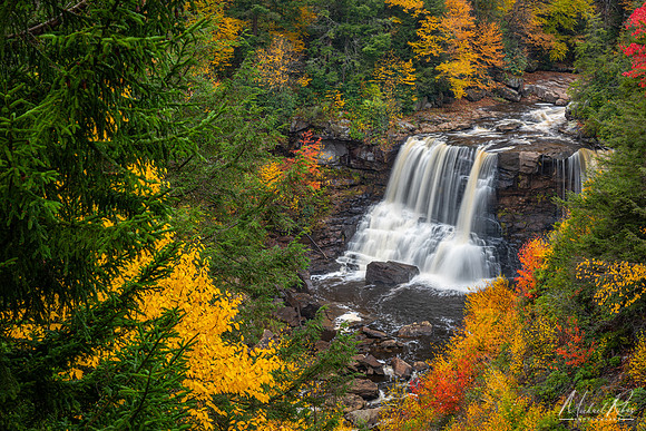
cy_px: 216
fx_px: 1185
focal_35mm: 66
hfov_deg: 30.5
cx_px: 323
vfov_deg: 20.6
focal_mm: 66
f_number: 13
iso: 64
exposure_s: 1/3
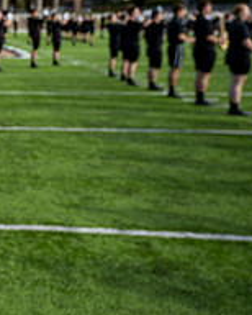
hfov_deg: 18.1
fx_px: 633
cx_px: -195
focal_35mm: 68
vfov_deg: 27.7
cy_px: 101
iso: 80
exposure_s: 1/250
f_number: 4.5
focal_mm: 24
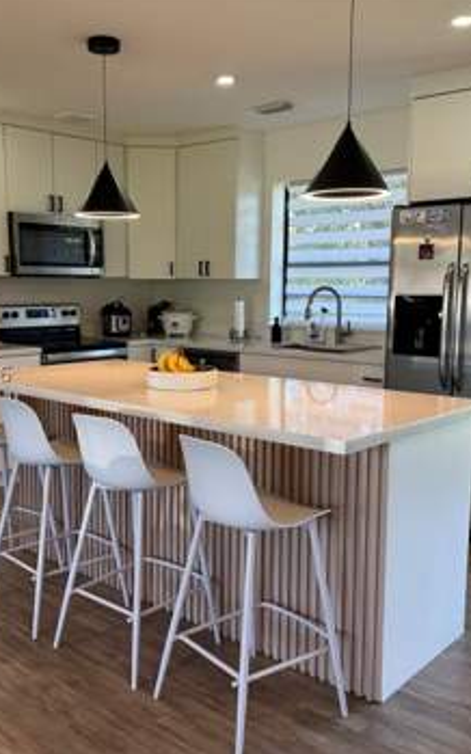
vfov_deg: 55.3
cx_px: 210
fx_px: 719
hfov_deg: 36.2
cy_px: 374
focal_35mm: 35
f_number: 1.78
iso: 64
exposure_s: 1/120
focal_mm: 6.76
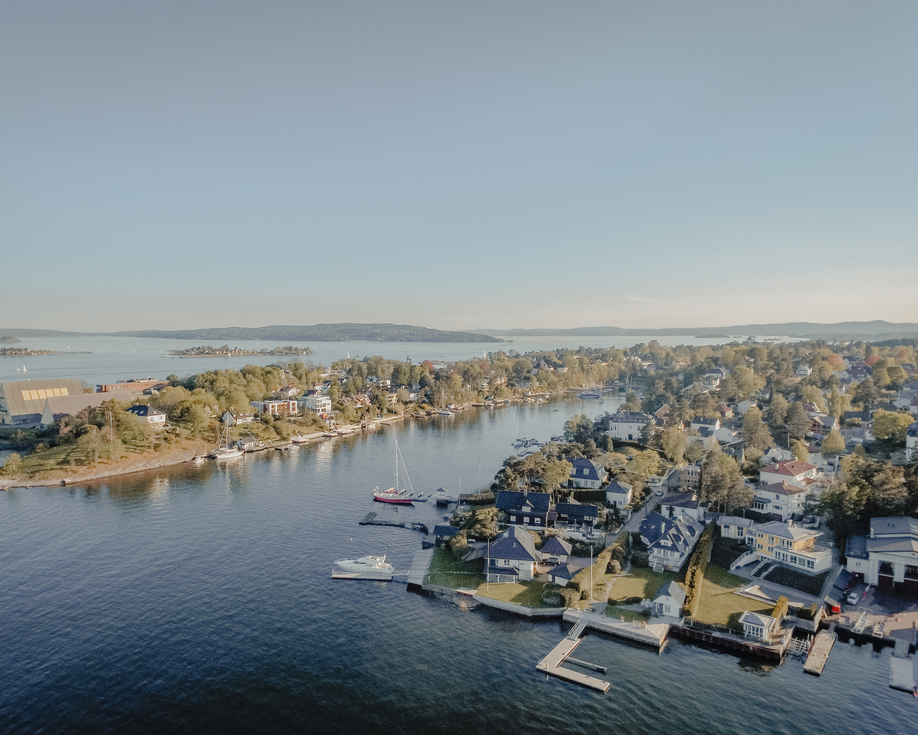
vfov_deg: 65.5
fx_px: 571
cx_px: 426
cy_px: 369
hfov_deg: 77.5
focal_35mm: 21
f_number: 2.8
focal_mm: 3.61
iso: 100
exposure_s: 1/1250
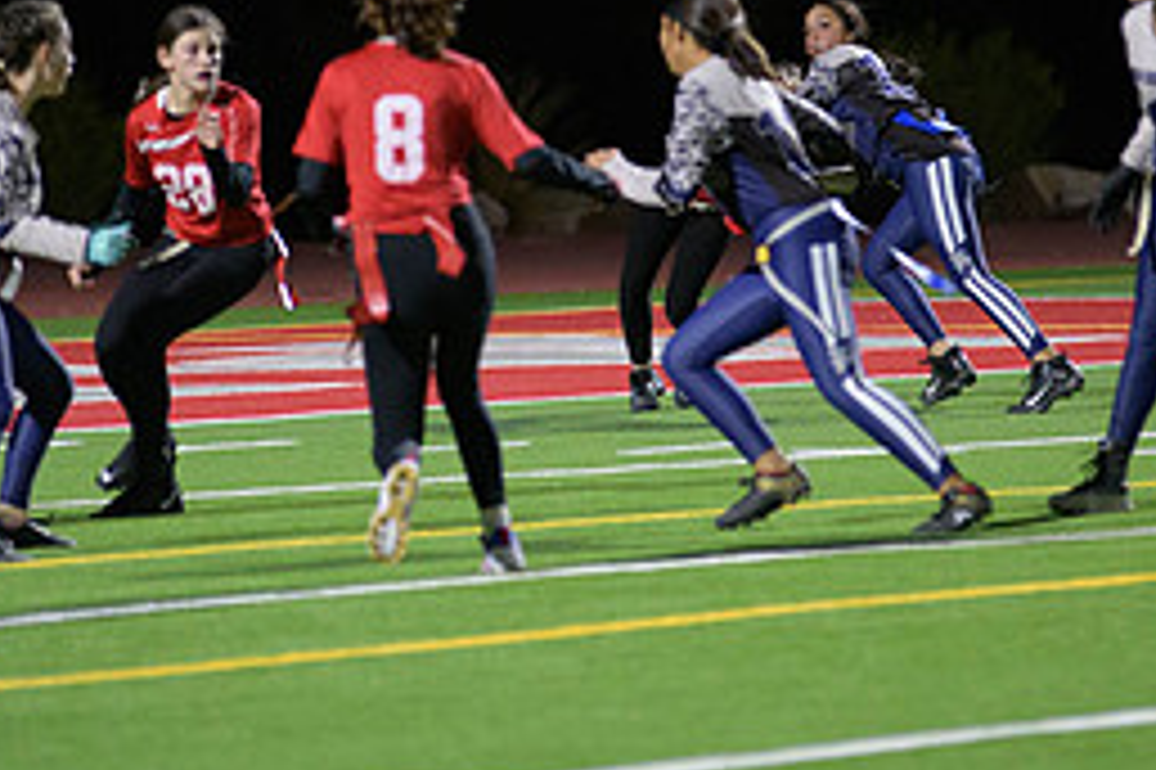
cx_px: 553
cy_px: 151
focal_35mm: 395
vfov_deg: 3.5
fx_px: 12675
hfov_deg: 5.2
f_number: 2.8
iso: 3600
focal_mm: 175
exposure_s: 1/640
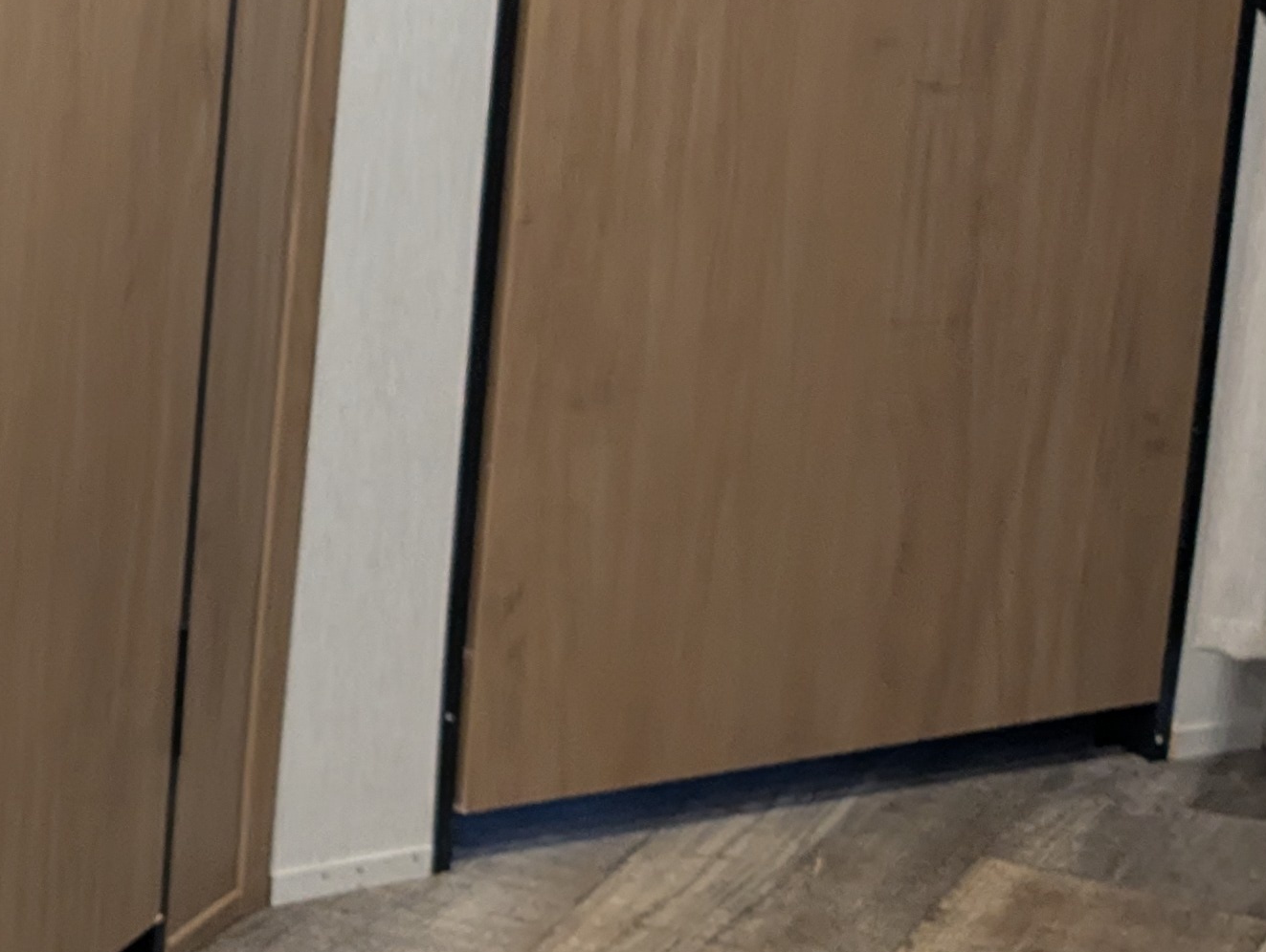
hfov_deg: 12.3
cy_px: 95
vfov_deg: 10.0
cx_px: -957
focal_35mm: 148
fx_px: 5420
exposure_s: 1/26.9
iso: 145
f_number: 1.68
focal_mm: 6.9
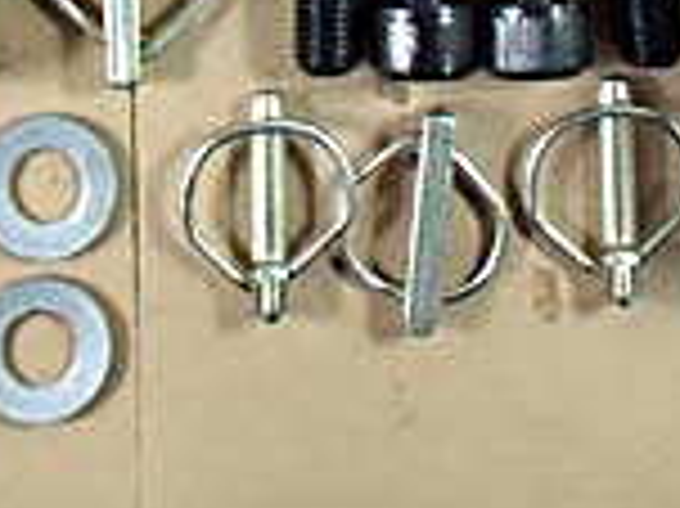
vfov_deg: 11.2
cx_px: 311
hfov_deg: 16.6
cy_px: -535
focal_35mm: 119
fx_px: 2336
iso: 200
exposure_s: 1/40
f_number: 3.9
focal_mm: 5
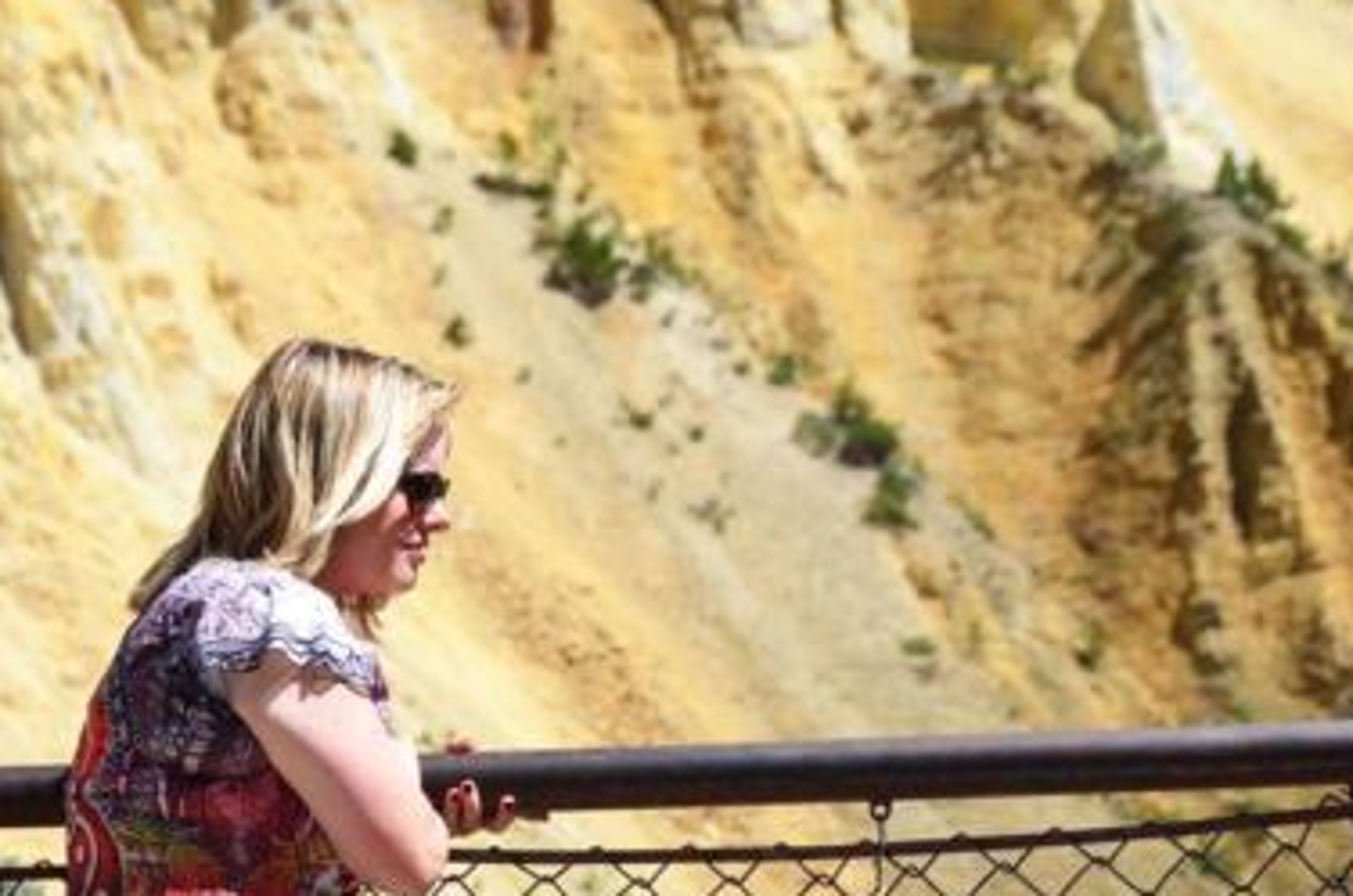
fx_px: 5738
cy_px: 714
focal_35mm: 153
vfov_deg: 8.9
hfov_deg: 13.4
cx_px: 428
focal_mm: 60
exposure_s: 1/800
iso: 200
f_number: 7.1
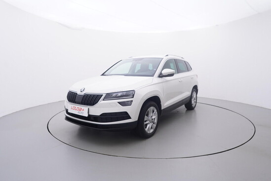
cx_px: 136
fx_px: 170
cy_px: 90
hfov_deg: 77.3
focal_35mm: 22
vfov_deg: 56.2
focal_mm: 15
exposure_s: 1/80
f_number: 5
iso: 200
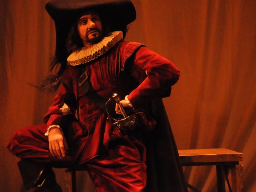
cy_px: 77
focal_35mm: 210
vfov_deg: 7.1
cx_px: 97
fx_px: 1551
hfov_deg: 9.4
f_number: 5.6
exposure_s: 1/60
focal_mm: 105
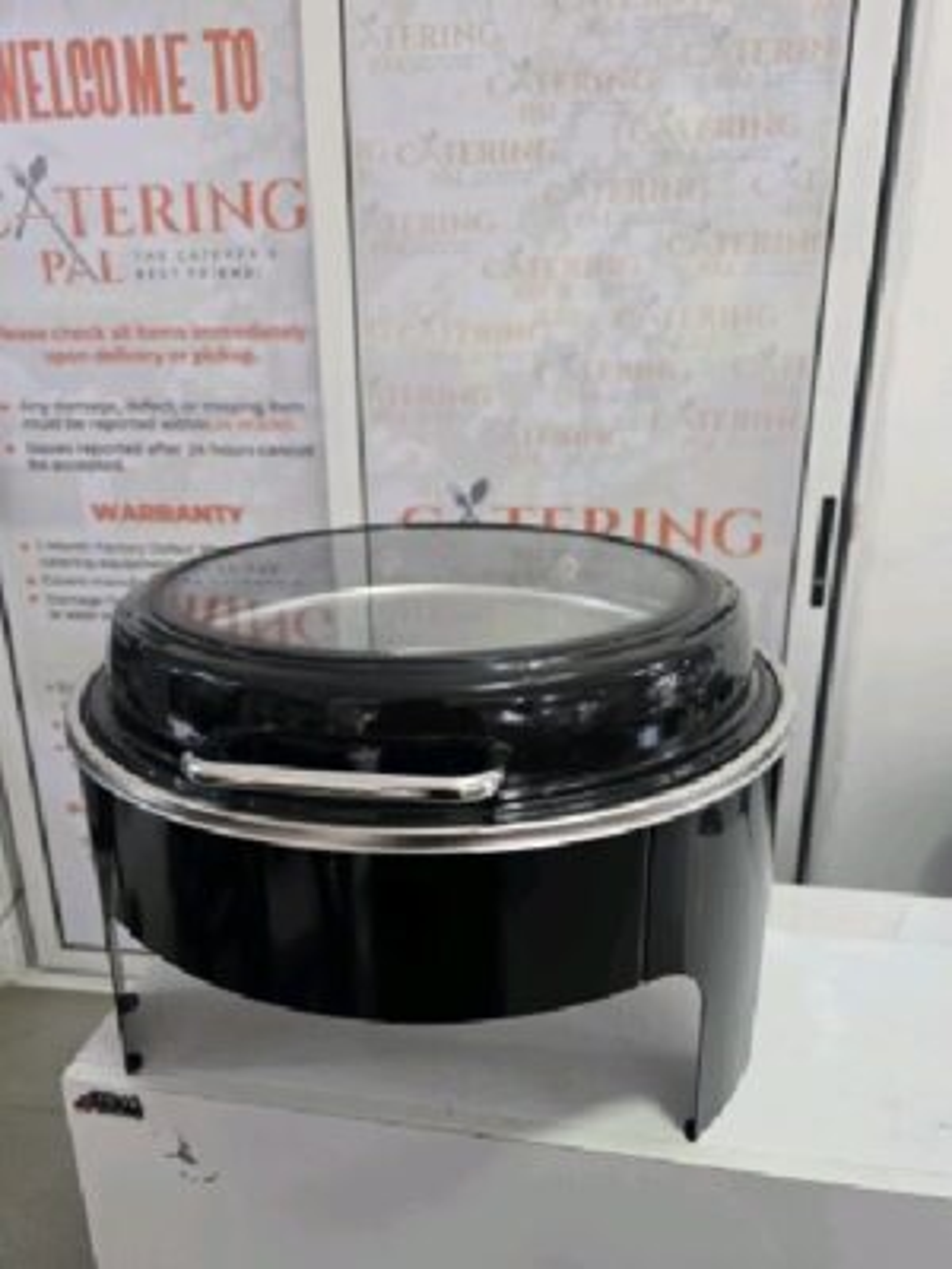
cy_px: 634
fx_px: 843
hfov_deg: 58.9
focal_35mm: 23
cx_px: 476
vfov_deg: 73.9
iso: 400
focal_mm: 6.3
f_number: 1.7
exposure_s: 1/101
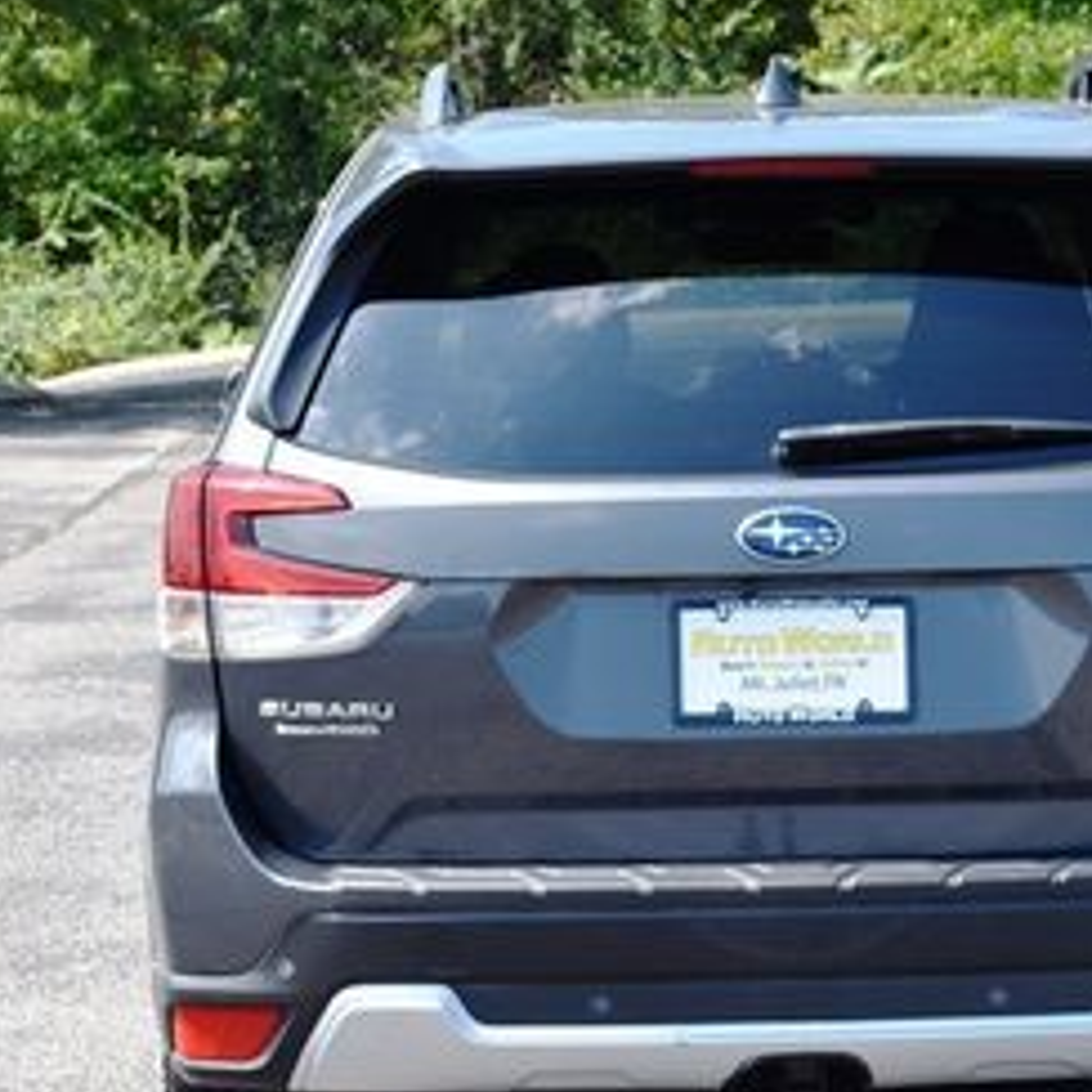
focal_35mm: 117
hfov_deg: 14.8
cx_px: 832
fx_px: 4180
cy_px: 508
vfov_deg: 14.9
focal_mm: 35
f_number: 8
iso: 180
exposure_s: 1/250
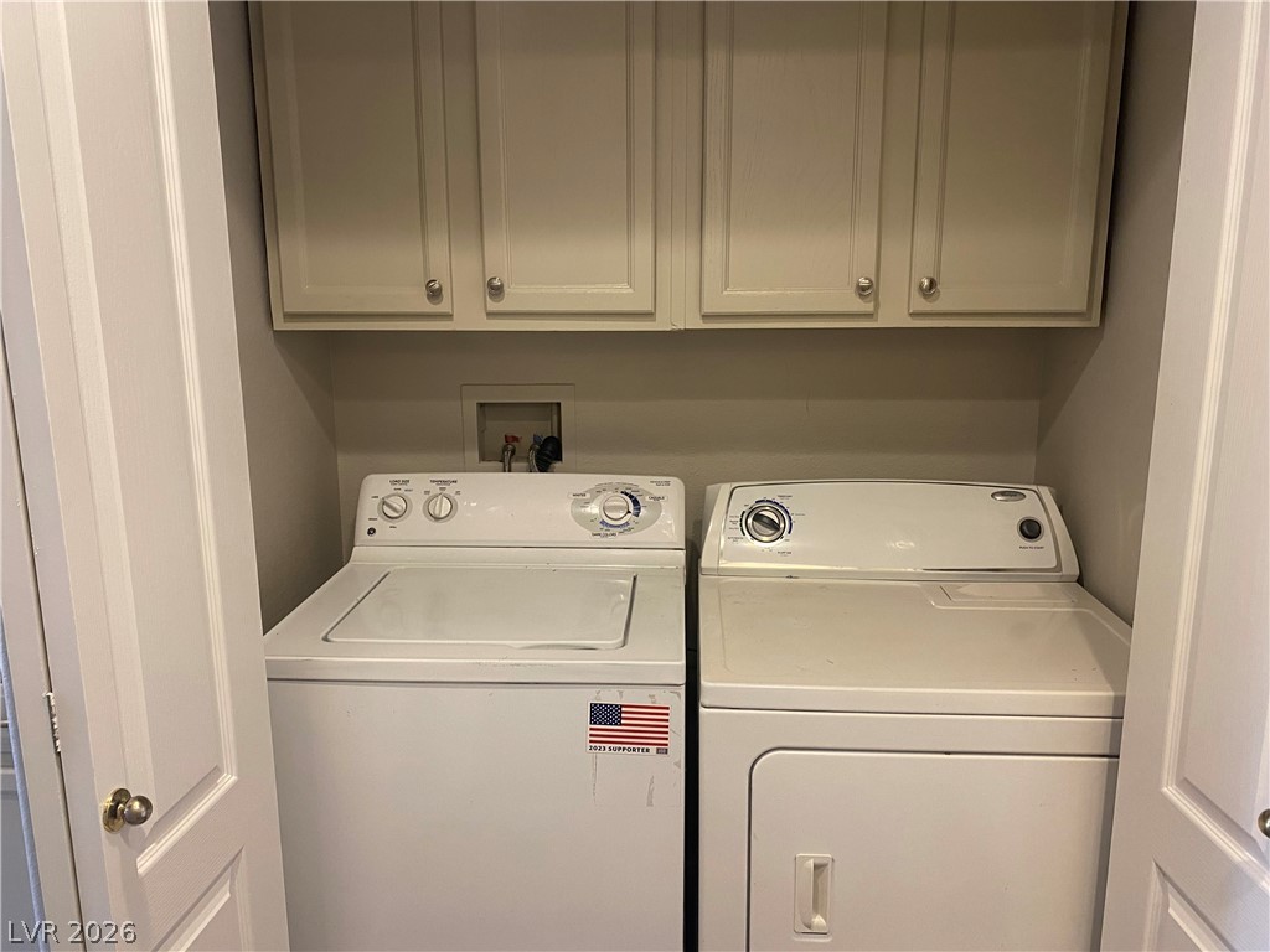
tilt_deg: -12.3
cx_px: 635
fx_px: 954
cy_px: 476
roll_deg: +0.2
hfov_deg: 67.3
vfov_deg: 53.1
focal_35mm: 26
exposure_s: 1/60
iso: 160
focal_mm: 4.25
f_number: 1.8
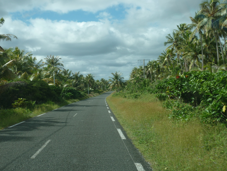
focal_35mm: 44
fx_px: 289
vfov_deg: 32.9
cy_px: 86
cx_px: 114
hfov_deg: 42.9
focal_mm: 7.3
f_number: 4.5
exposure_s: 1/500
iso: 80
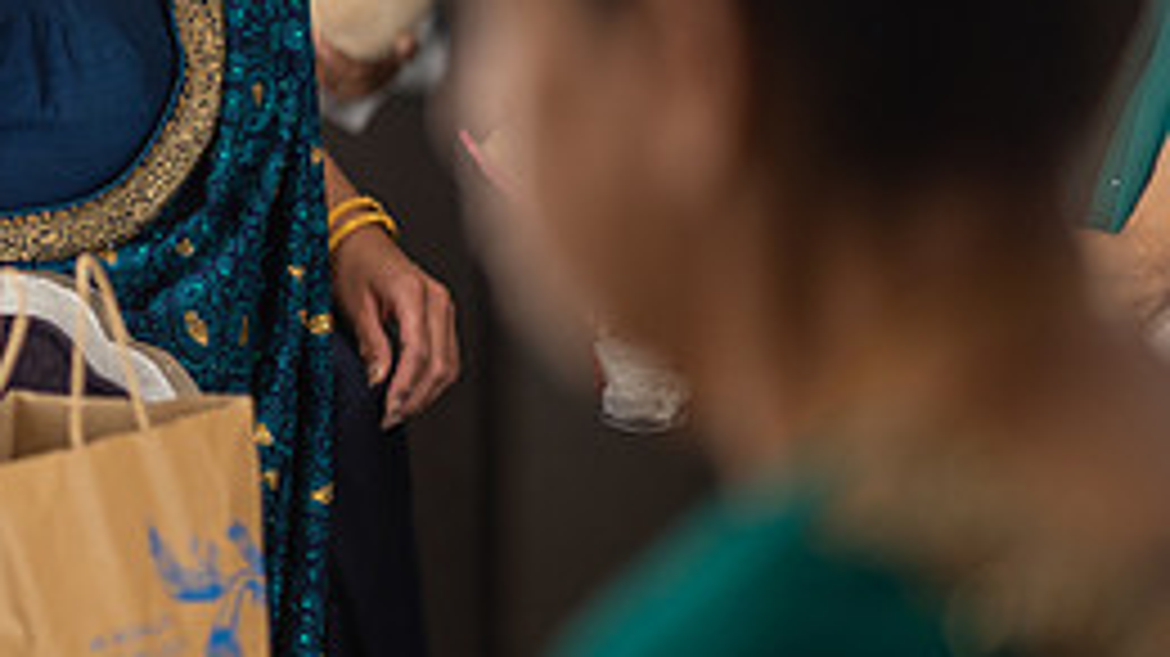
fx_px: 6171
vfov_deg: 6.1
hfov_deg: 10.7
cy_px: 101
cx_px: -117
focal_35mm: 199
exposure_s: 1/160
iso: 160
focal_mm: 85
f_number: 1.8
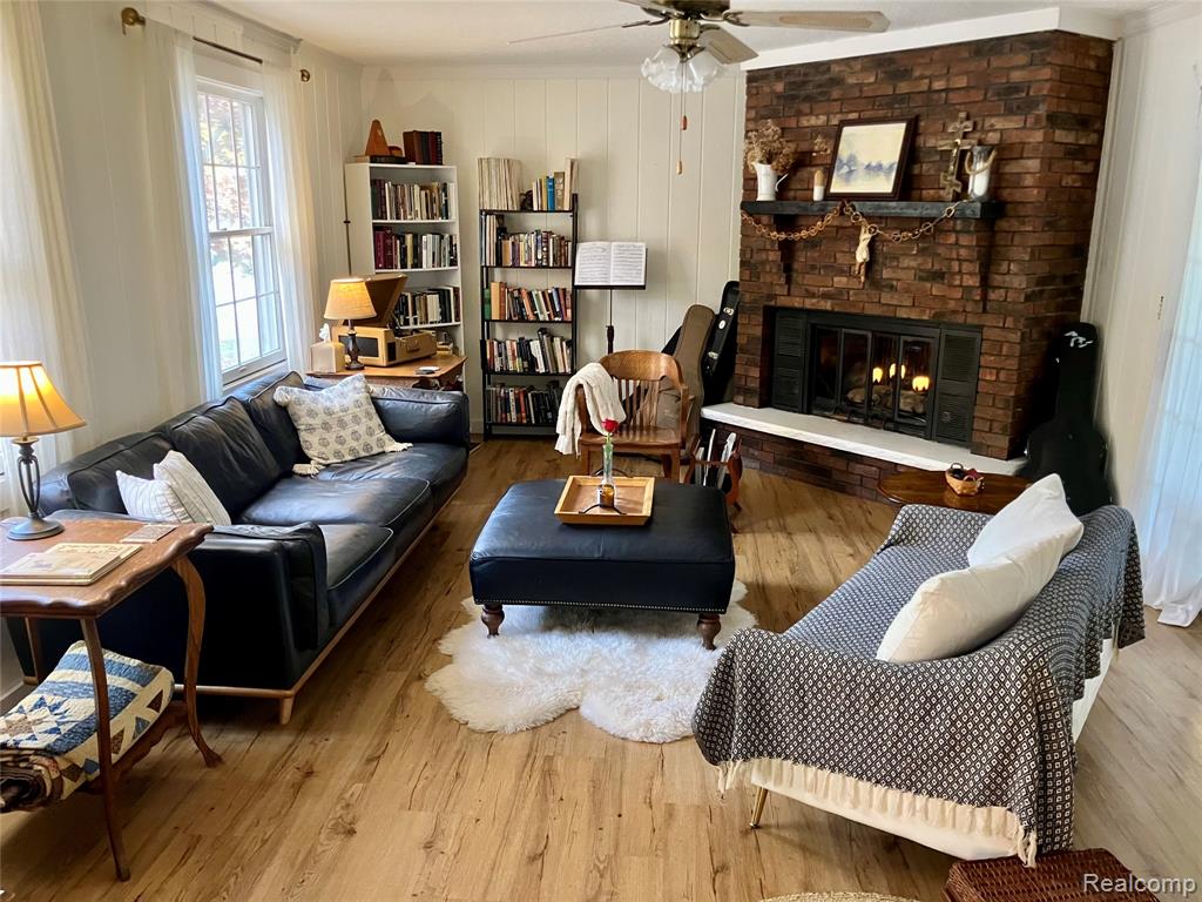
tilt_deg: -13.4
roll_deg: +0.5
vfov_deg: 49.7
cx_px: 601
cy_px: 451
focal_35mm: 28
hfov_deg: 63.4
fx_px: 972
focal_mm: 3.99
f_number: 1.8
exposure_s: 1/40
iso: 320
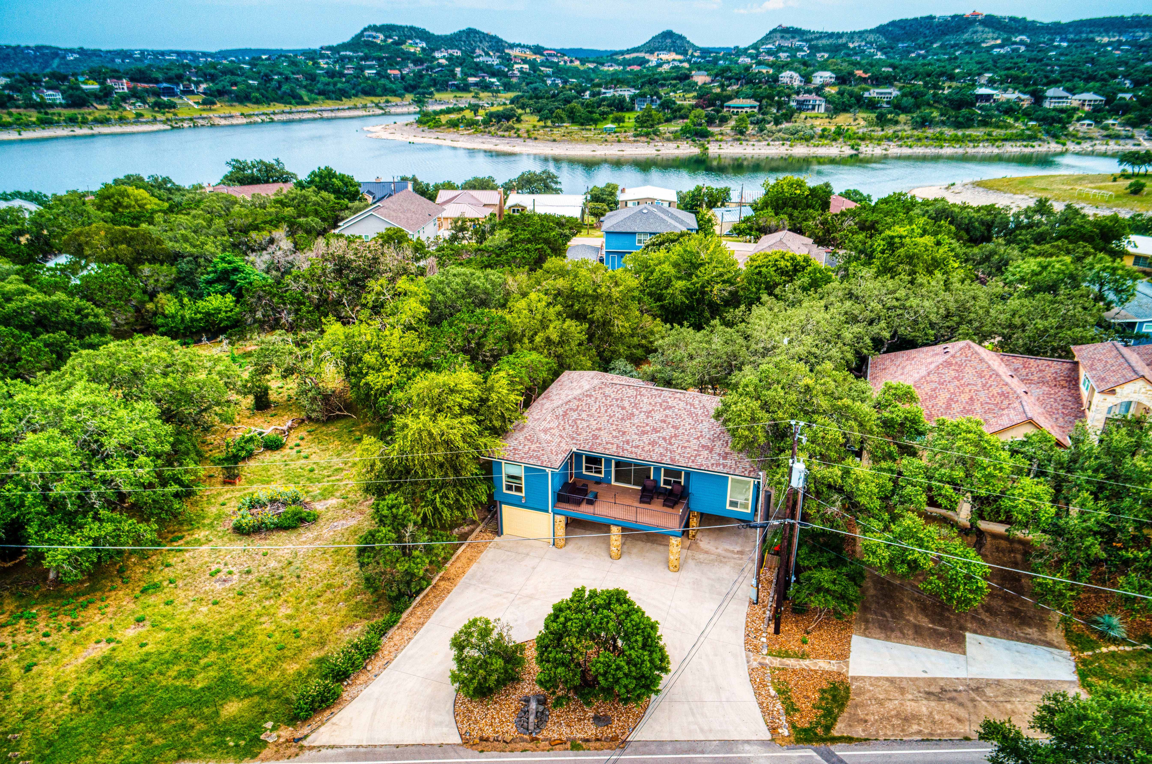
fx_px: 767
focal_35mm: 24
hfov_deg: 73.8
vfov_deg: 53.0
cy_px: 382
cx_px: 576
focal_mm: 8.8
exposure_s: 1/50
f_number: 3.5
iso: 100
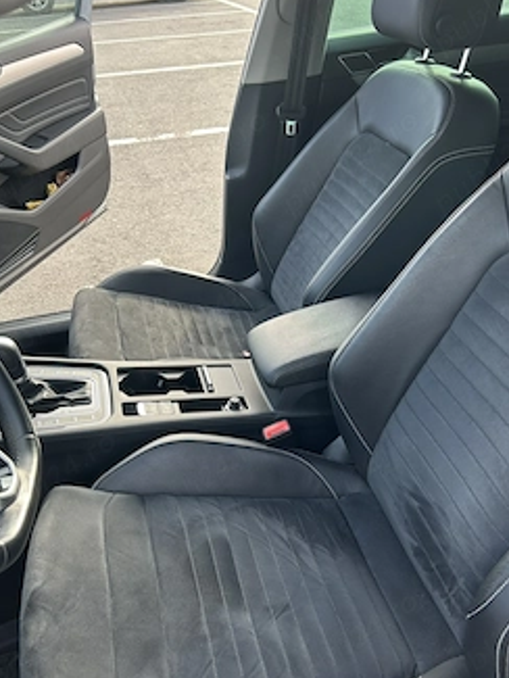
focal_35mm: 32
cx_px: 263
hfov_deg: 44.2
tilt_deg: -34.3
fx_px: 627
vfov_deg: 56.8
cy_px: 355
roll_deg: +5.2
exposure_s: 1/162
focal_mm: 5.7
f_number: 1.5
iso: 40
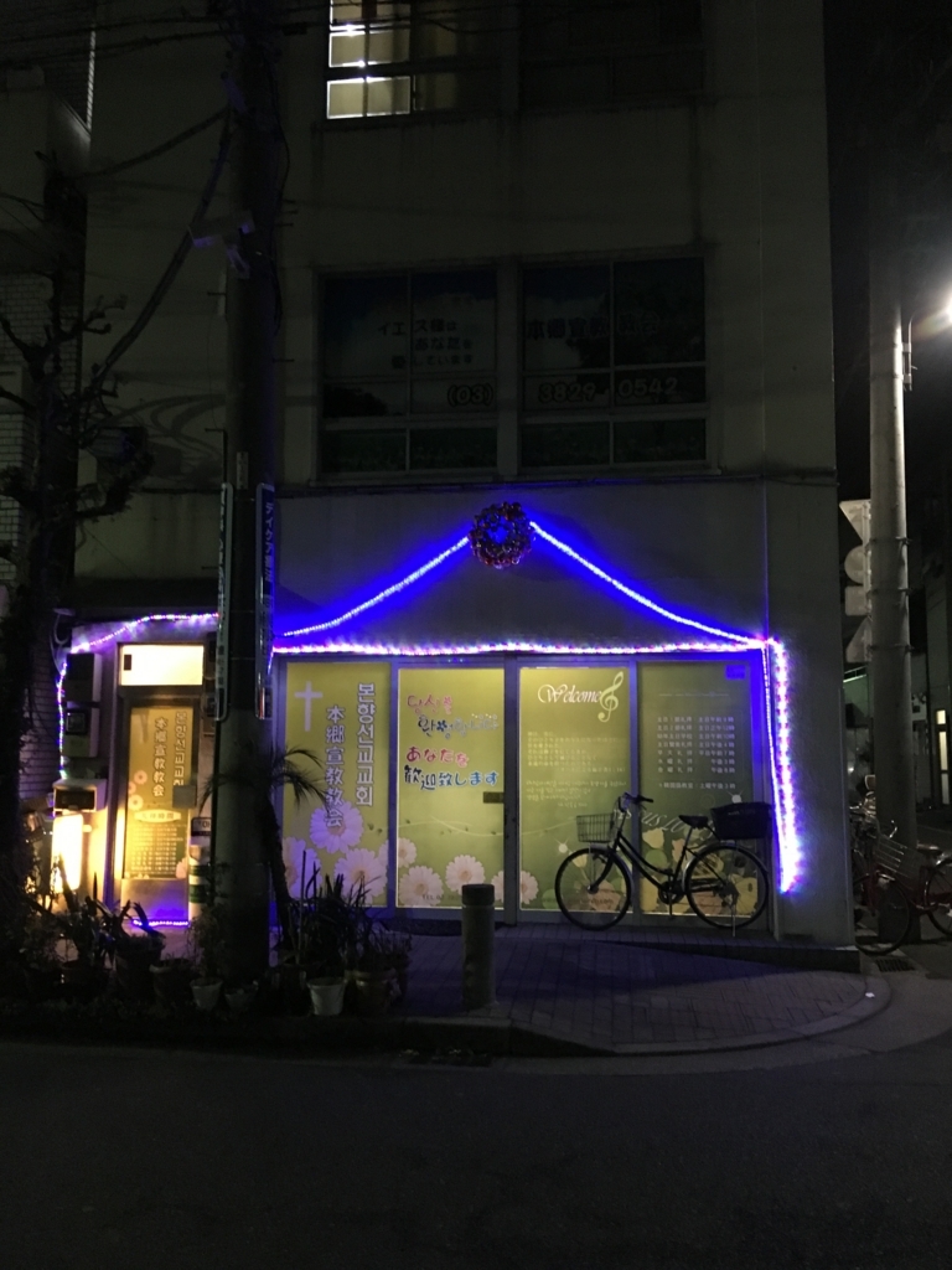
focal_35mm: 29
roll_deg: -0.4
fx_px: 1063
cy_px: 635
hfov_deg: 48.2
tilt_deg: +8.0
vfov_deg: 61.7
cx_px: 476
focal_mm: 4.15
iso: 500
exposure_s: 1/15
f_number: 2.2
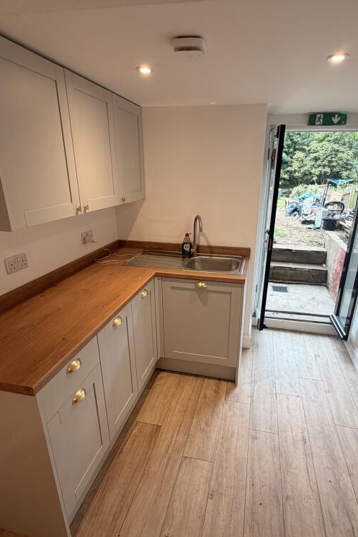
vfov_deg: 84.0
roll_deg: -1.6
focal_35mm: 20
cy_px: 276
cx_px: 200
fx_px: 298
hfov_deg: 61.7
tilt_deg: -18.7
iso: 125
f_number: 2.2
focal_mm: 2.22
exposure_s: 1/100
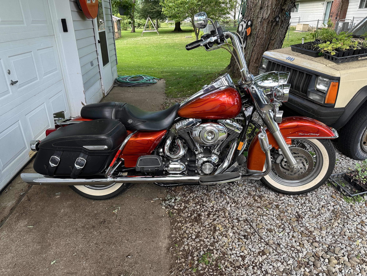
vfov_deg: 56.8
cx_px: 184
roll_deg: +0.3
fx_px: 254
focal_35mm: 24
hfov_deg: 71.6
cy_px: 138
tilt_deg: -25.0
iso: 80
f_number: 1.78
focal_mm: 6.86
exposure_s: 1/270
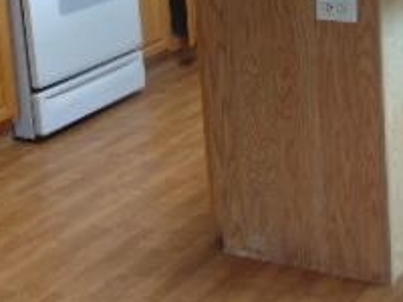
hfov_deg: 24.4
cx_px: 230
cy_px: -42
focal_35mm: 80
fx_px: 931
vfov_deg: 17.7
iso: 100
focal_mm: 4.5
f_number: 3
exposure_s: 1/30
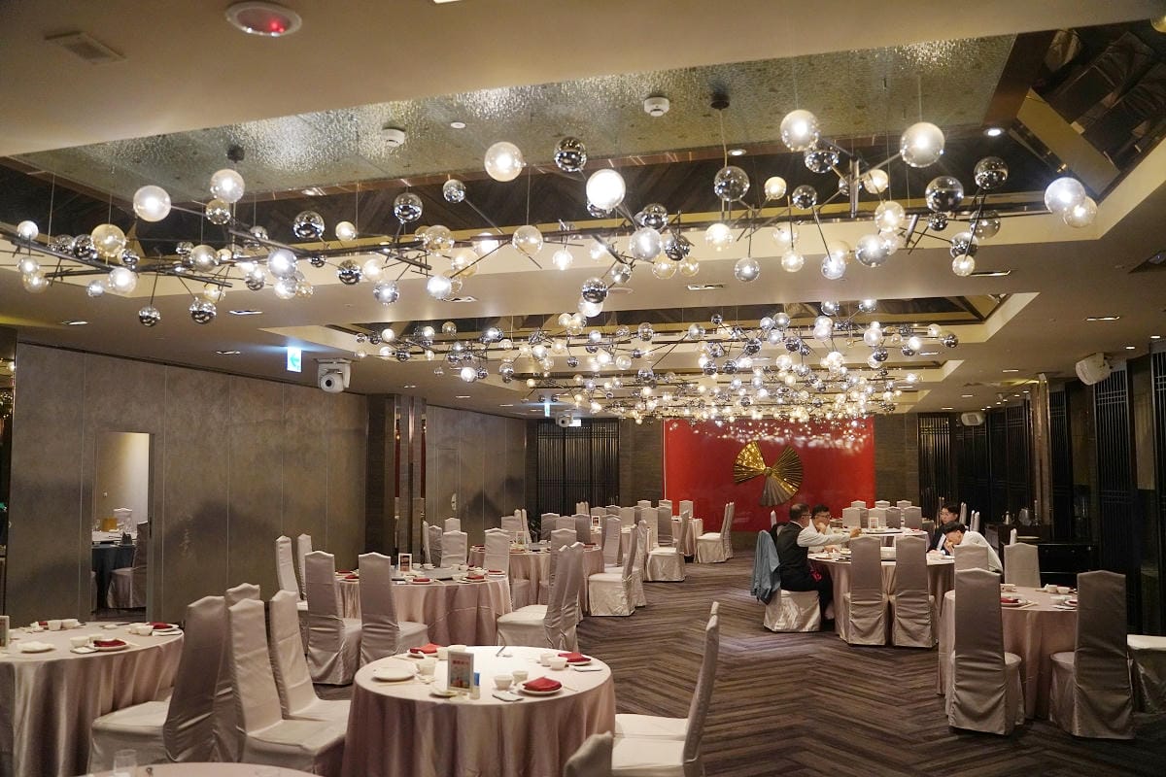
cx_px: 583
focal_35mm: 28
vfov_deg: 46.4
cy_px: 388
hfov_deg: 65.5
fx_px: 907
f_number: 2.8
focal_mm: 28
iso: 4000
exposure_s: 1/160
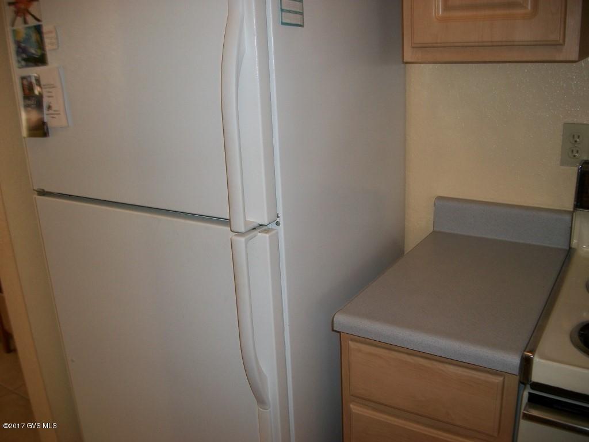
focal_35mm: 32
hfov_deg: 56.8
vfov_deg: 44.2
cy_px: 221
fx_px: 544
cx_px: 294
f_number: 2.9
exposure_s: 1/30
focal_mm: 5.7
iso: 80
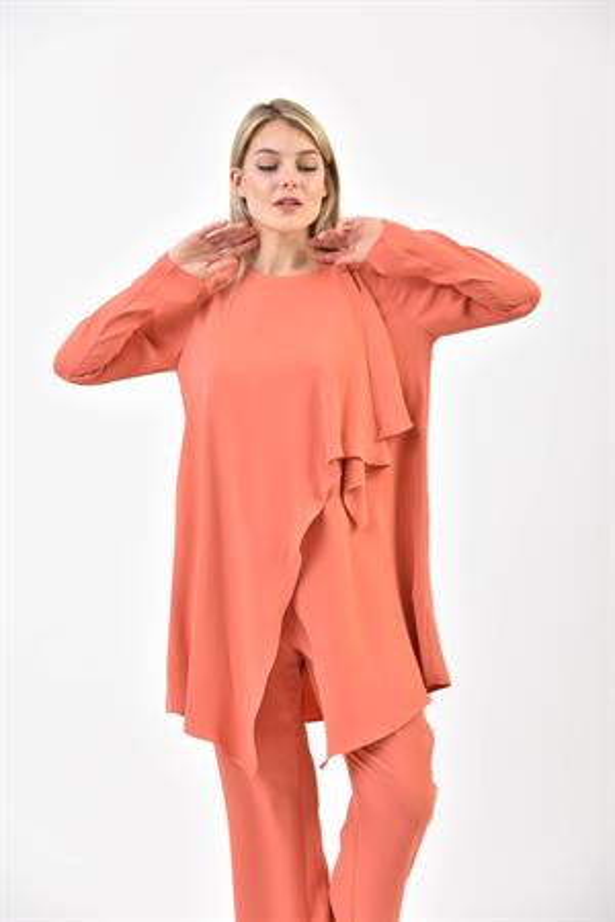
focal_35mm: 110
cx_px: 308
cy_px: 461
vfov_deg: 18.6
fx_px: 2819
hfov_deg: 12.5
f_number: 6.3
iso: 100
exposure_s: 1/160
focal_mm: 110
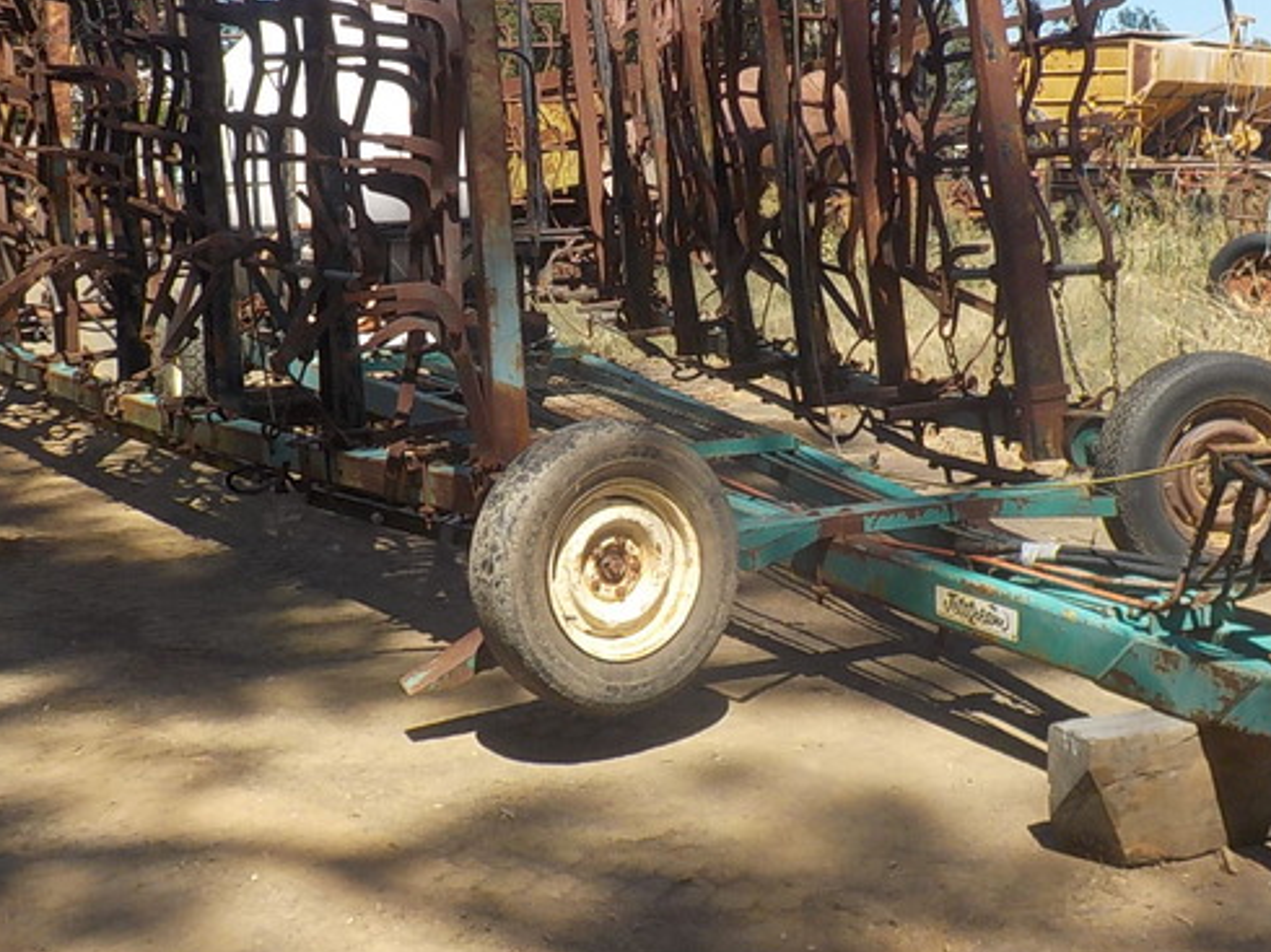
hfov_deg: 38.9
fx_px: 1798
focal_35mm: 49
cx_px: 615
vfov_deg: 29.5
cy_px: 332
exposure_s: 1/1000
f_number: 3.3
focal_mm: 4.1
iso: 125
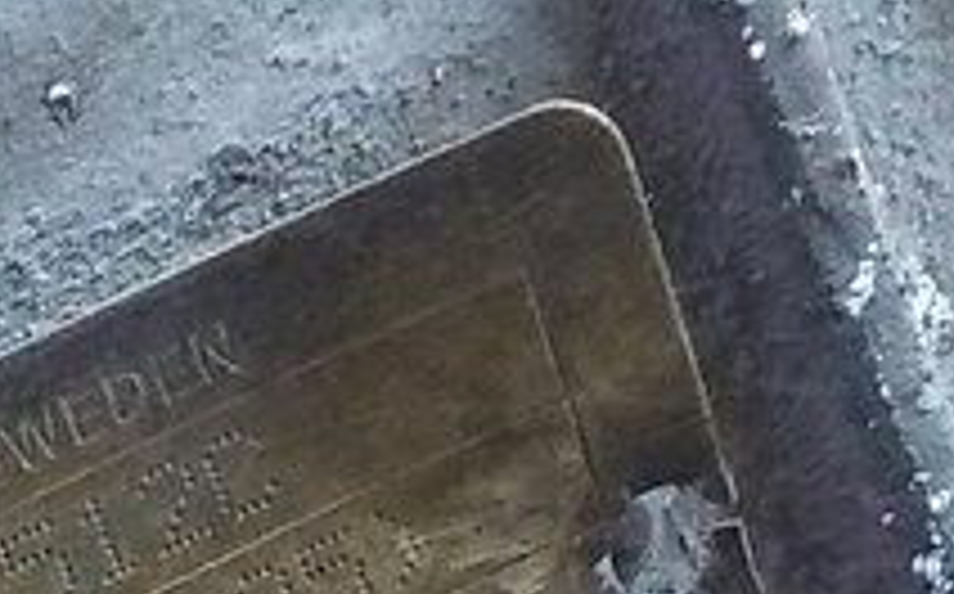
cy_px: 1004
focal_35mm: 96
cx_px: -58
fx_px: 2493
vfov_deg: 12.6
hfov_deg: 20.8
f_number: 3.3
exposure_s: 1/20
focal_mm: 4.1
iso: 800
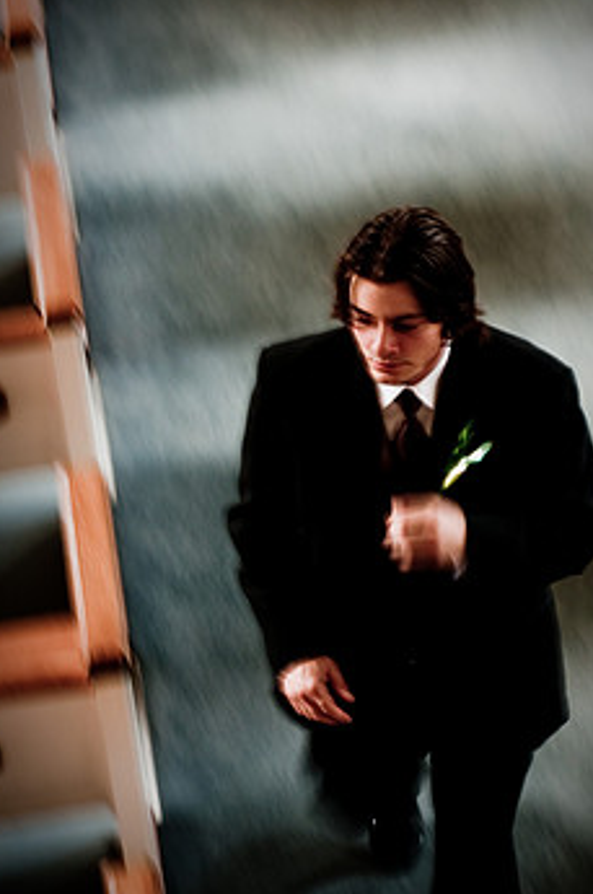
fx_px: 3197
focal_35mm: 129
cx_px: 348
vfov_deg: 15.9
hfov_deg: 10.6
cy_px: 443
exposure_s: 1/15
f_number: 4
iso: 200
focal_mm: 66
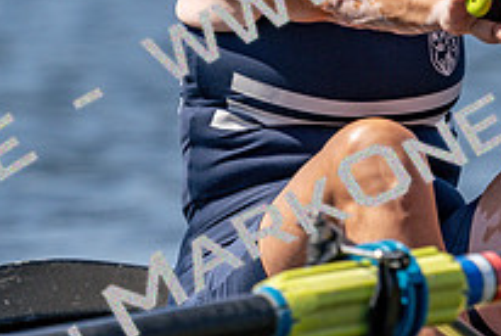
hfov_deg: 1.7
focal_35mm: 1218
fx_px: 16975
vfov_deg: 1.1
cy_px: 86
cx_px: 443
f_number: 6.3
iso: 250
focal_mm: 433
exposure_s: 1/2000
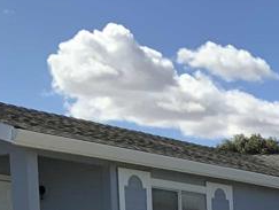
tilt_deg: -6.9
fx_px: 985
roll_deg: +1.0
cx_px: 576
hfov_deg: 13.5
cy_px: 392
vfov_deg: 11.2
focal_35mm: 122
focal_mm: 3
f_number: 1.8
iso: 16
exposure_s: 1/1848
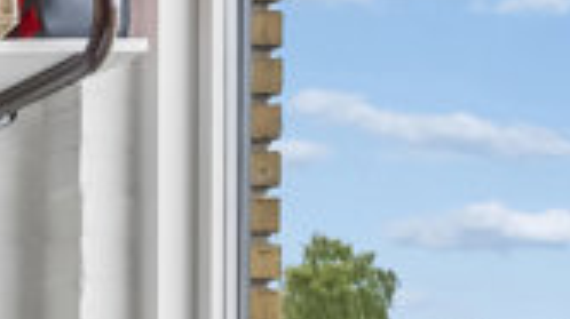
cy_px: 410
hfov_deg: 14.6
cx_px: -663
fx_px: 1714
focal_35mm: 114
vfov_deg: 10.4
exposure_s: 1/3.33
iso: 200
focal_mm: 15
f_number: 8
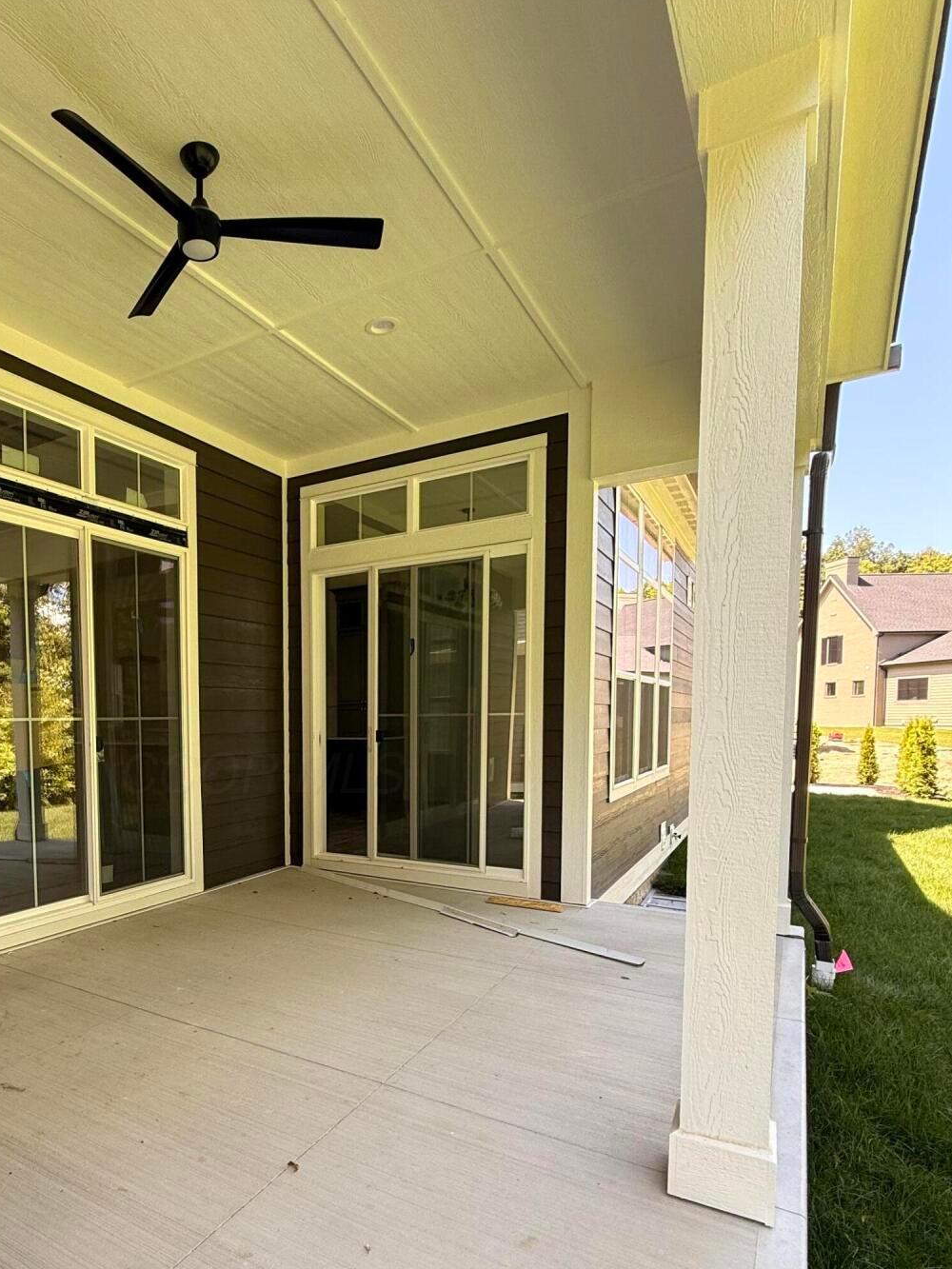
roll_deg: +0.4
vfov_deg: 77.9
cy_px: 774
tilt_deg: -3.5
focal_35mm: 21
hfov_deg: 60.7
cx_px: 264
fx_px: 770
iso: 40
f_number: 2.2
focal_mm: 2.22
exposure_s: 1/110
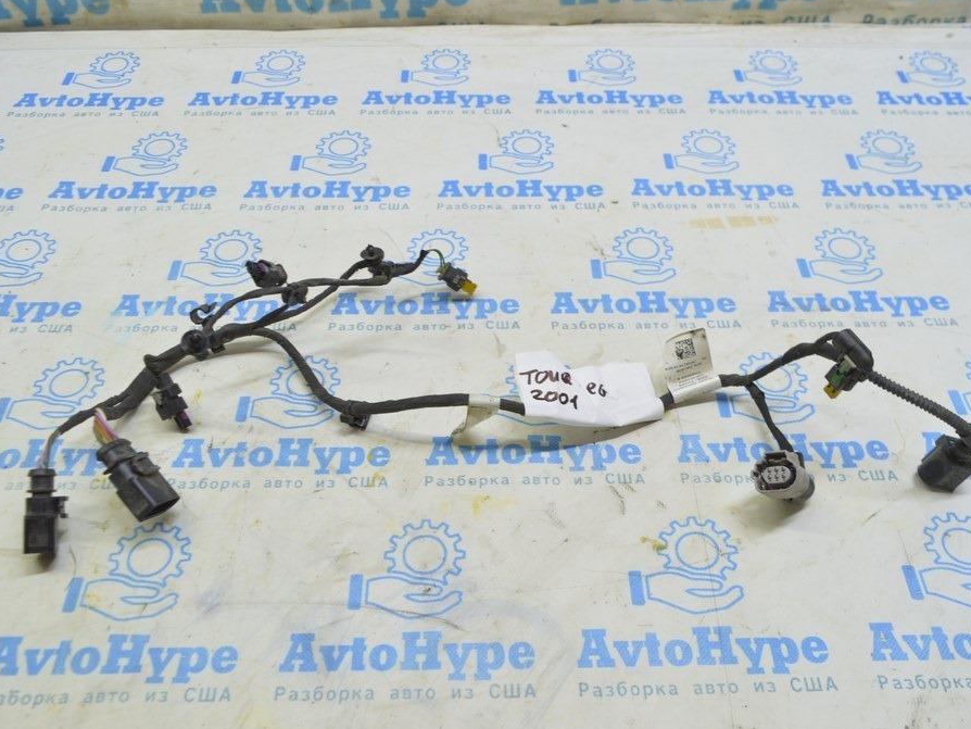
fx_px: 926
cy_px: 367
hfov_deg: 55.3
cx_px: 489
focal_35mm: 33
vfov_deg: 43.0
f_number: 5.6
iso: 400
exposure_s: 1/20
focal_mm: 20
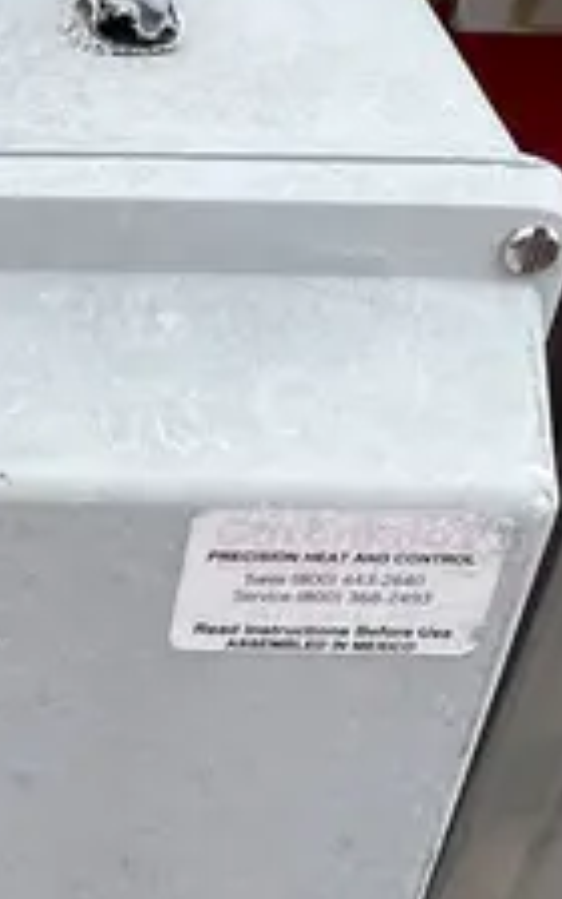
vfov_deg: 23.0
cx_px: -462
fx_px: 2206
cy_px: 576
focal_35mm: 90
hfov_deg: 13.1
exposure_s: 1/1238
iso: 50
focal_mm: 5.1
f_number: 1.6
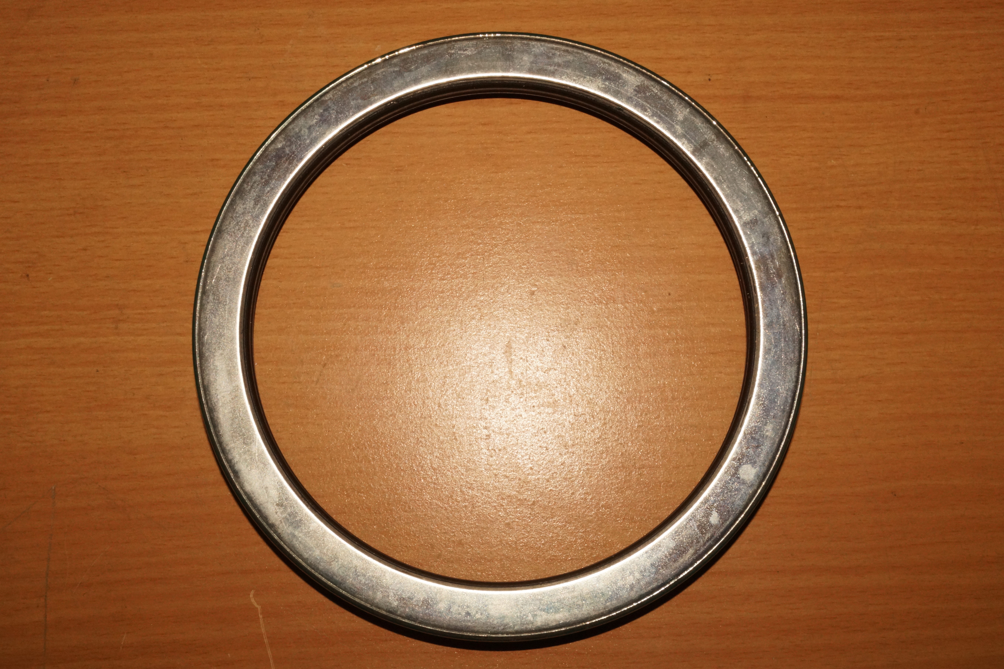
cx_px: 502
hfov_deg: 46.4
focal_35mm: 42
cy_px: 334
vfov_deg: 31.9
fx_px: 1171
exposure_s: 1/60
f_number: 25
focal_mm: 28
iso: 800
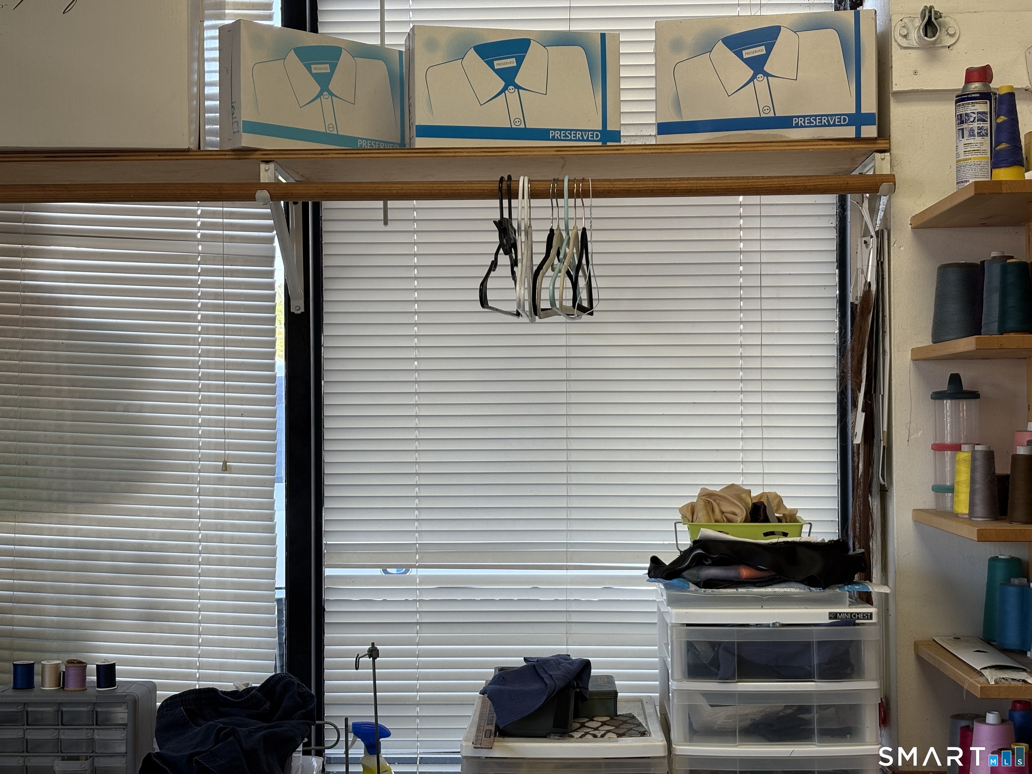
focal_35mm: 52
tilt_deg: +0.4
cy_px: 387
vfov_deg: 28.0
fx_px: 1550
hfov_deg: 36.8
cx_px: 516
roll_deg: +0.4
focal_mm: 5.96
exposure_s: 1/122
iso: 32
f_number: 1.6
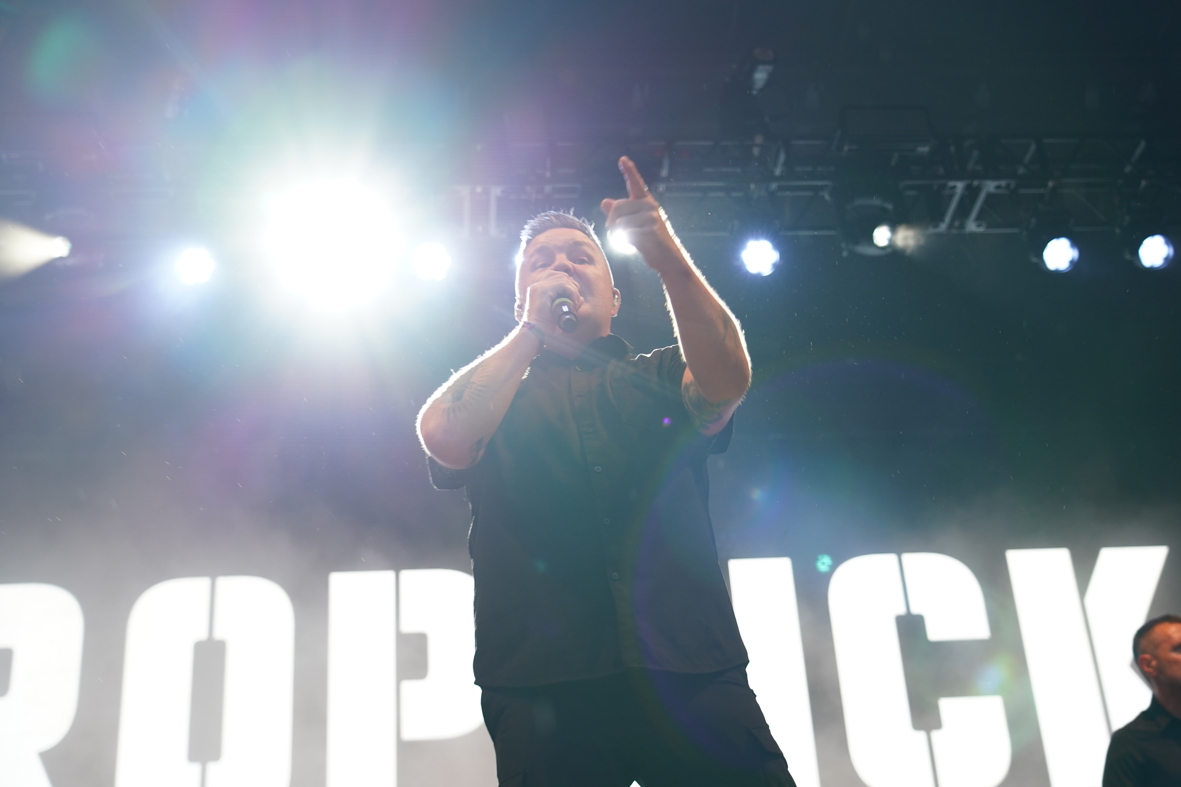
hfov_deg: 41.1
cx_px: 590
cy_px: 394
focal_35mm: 48
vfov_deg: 28.1
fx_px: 1575
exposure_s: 1/160
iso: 640
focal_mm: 48
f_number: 4
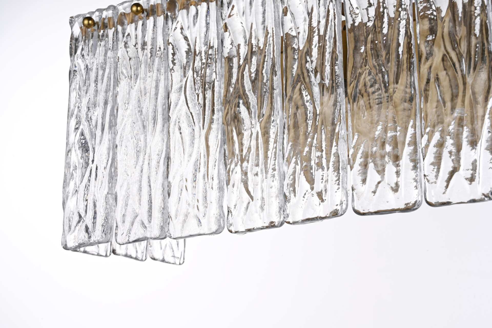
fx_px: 957
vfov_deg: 19.5
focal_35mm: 70
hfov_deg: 28.8
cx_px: 246
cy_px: 164
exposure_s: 1/100
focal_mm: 70
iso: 80
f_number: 22
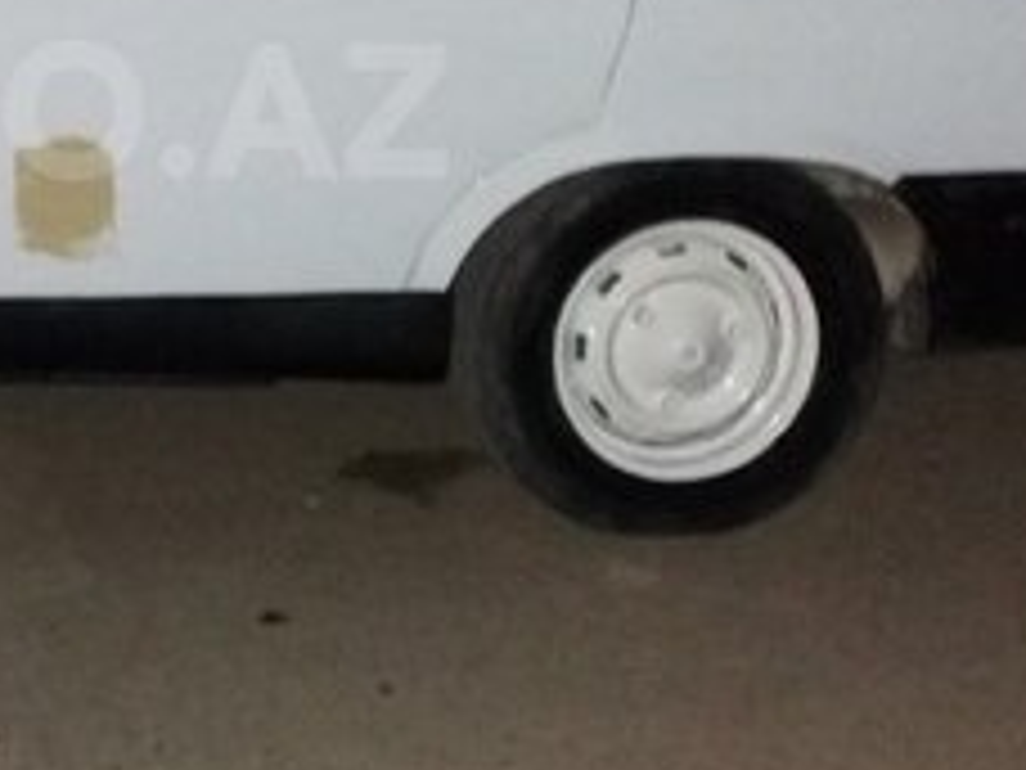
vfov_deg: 18.0
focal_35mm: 81
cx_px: -14
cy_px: 110
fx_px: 2401
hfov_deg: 23.1
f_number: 1.9
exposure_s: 1/15
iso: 500
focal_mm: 3.7
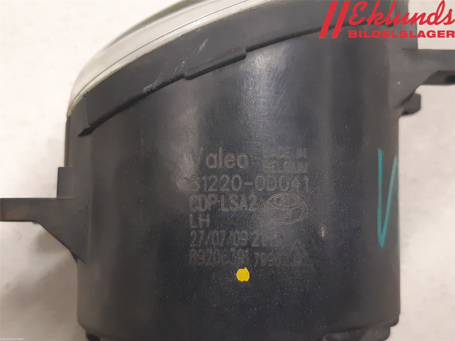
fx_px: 342
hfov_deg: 67.3
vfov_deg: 53.1
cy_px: 170
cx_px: 228
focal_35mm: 26
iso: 320
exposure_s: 1/50
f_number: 1.7
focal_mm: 3.93
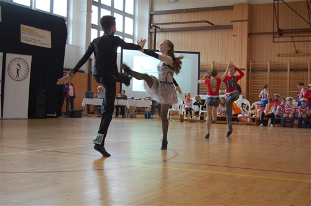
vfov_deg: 28.0
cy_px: 103
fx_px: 414
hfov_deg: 41.2
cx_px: 156
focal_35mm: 48
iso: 400
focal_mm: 32
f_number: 5
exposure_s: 1/100
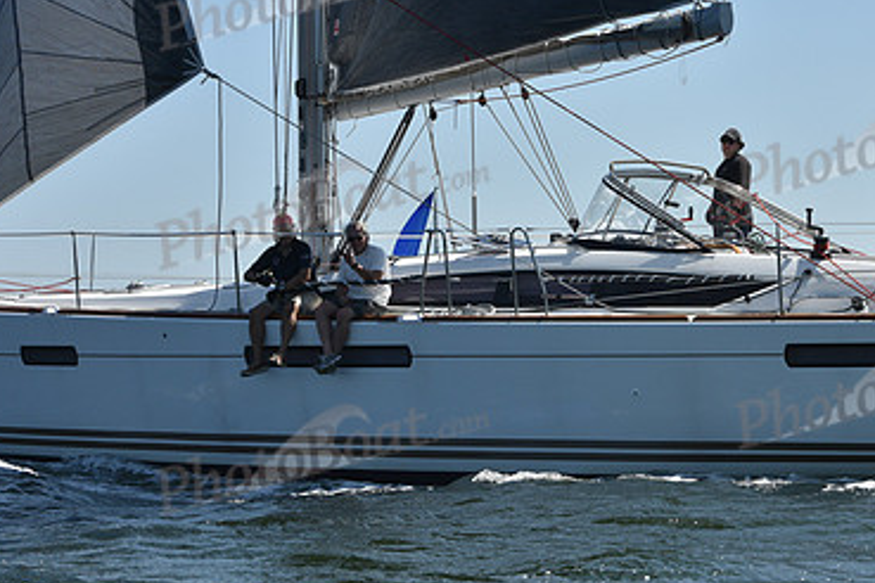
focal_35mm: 110
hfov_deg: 18.5
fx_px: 2673
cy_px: 297
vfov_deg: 12.5
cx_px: 614
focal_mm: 70
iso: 250
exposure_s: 1/1250
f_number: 8
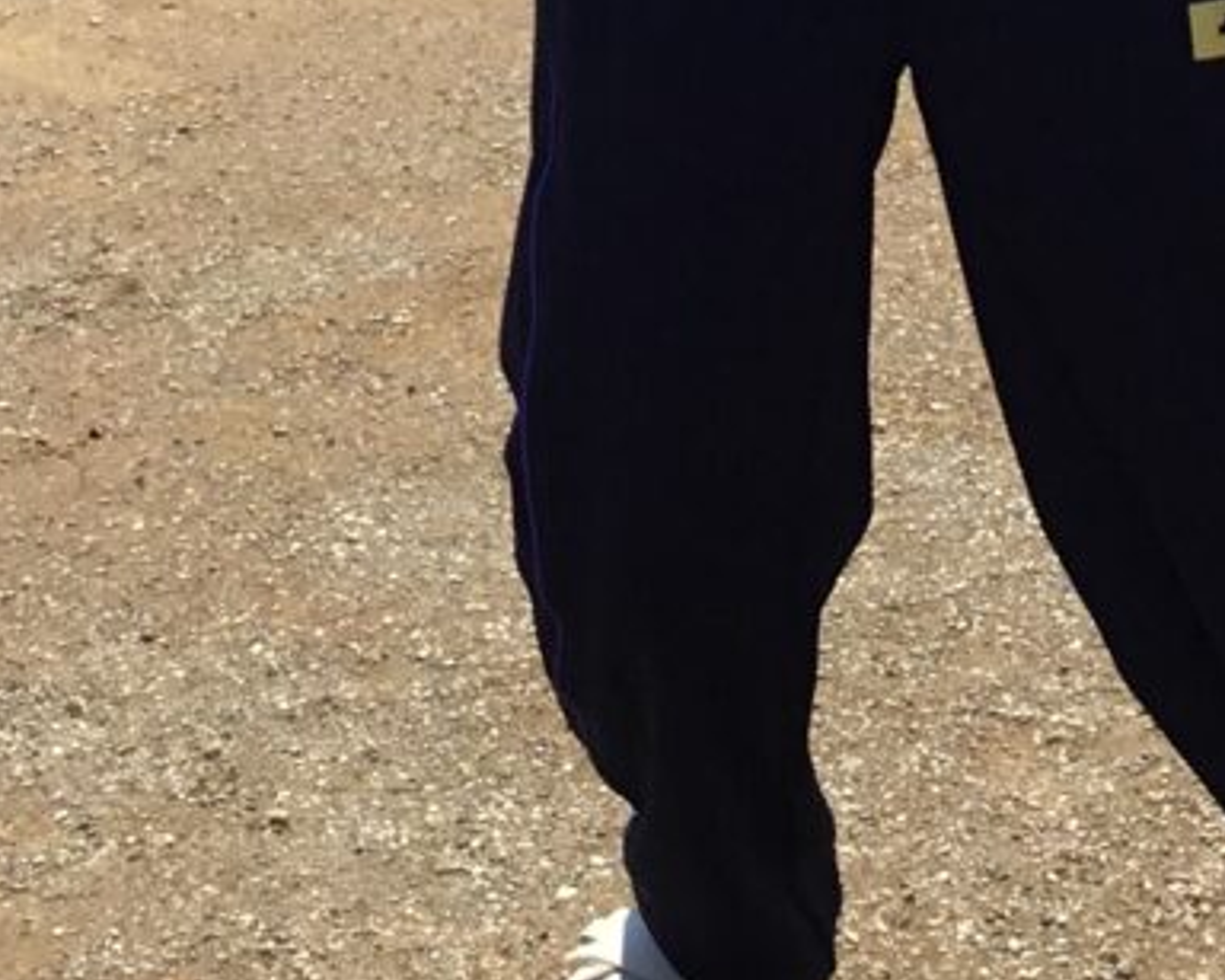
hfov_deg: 13.6
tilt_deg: -10.2
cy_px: -358
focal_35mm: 142
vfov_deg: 10.6
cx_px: 794
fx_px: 5147
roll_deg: +2.6
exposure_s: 1/1131
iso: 25
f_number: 2.4
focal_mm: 3.3
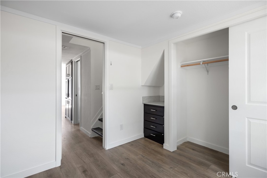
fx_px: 119
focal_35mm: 16
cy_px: 89
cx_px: 134
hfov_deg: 96.7
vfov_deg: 73.8
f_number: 6.3
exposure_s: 1/6
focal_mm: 16
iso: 200
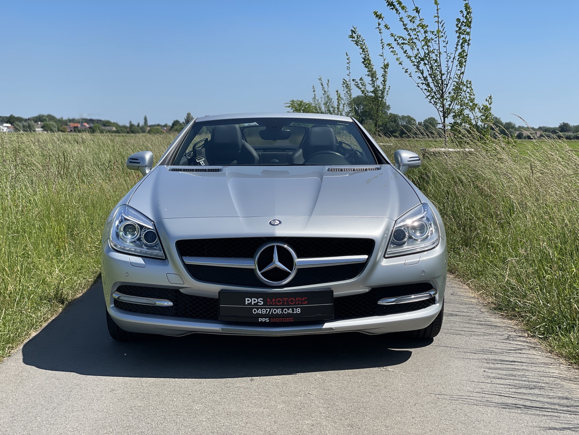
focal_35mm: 52
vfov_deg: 28.0
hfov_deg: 36.8
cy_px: 218
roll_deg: -1.5
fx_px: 870
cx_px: 290
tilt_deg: -5.2
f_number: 2
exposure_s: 1/1845
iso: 25
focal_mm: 6
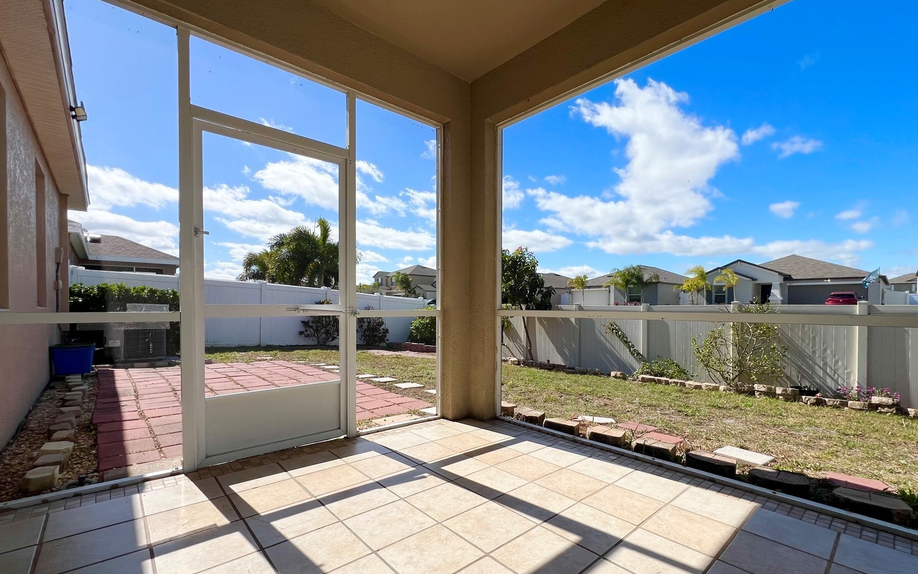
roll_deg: -0.2
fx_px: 375
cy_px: 314
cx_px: 498
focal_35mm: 15
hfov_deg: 101.2
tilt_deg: -0.9
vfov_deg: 74.6
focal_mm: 1.57
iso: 32
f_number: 1.8
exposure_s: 1/1508
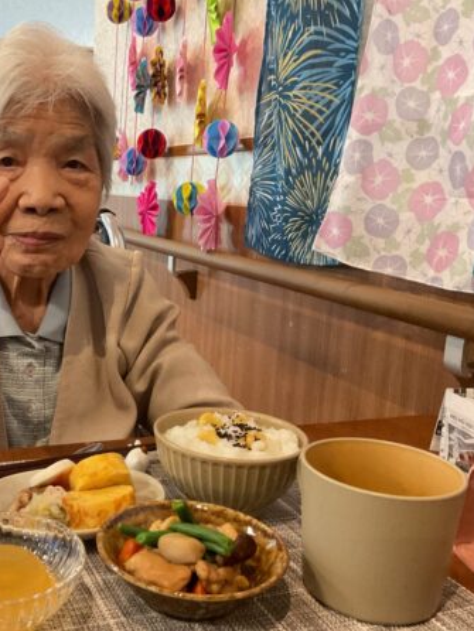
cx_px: 96
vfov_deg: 47.8
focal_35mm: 39
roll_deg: -2.2
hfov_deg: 35.7
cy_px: 317
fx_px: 711
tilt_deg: -10.4
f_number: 1.8
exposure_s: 1/60
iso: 250
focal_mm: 3
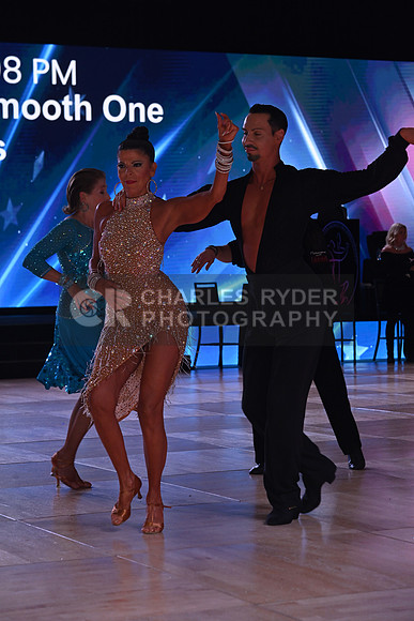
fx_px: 1586
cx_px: 207
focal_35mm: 92
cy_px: 310
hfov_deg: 14.9
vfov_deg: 22.1
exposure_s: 1/320
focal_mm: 92
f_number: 9
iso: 800
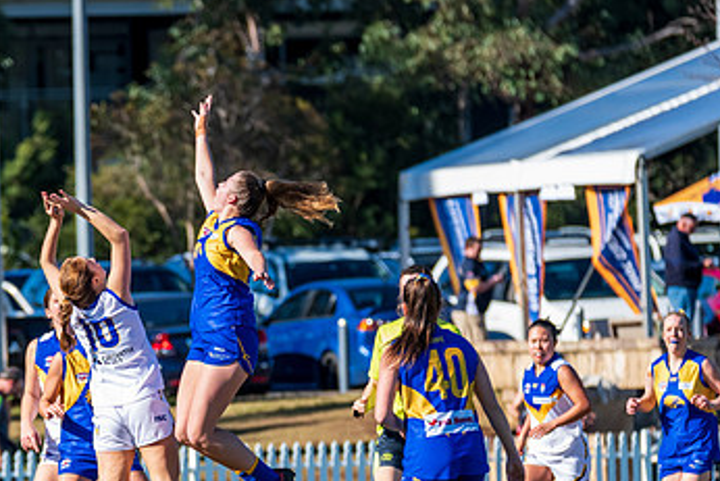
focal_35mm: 660
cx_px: 214
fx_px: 13205
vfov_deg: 2.1
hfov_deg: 3.1
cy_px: 365
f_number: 8
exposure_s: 1/2000
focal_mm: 350
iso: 800
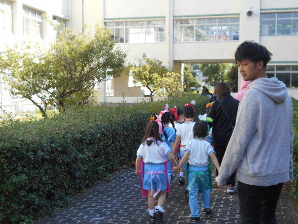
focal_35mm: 50
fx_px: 430
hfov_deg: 38.2
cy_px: 112
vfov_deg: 29.1
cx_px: 149
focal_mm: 8.8
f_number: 4.5
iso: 125
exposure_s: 1/250
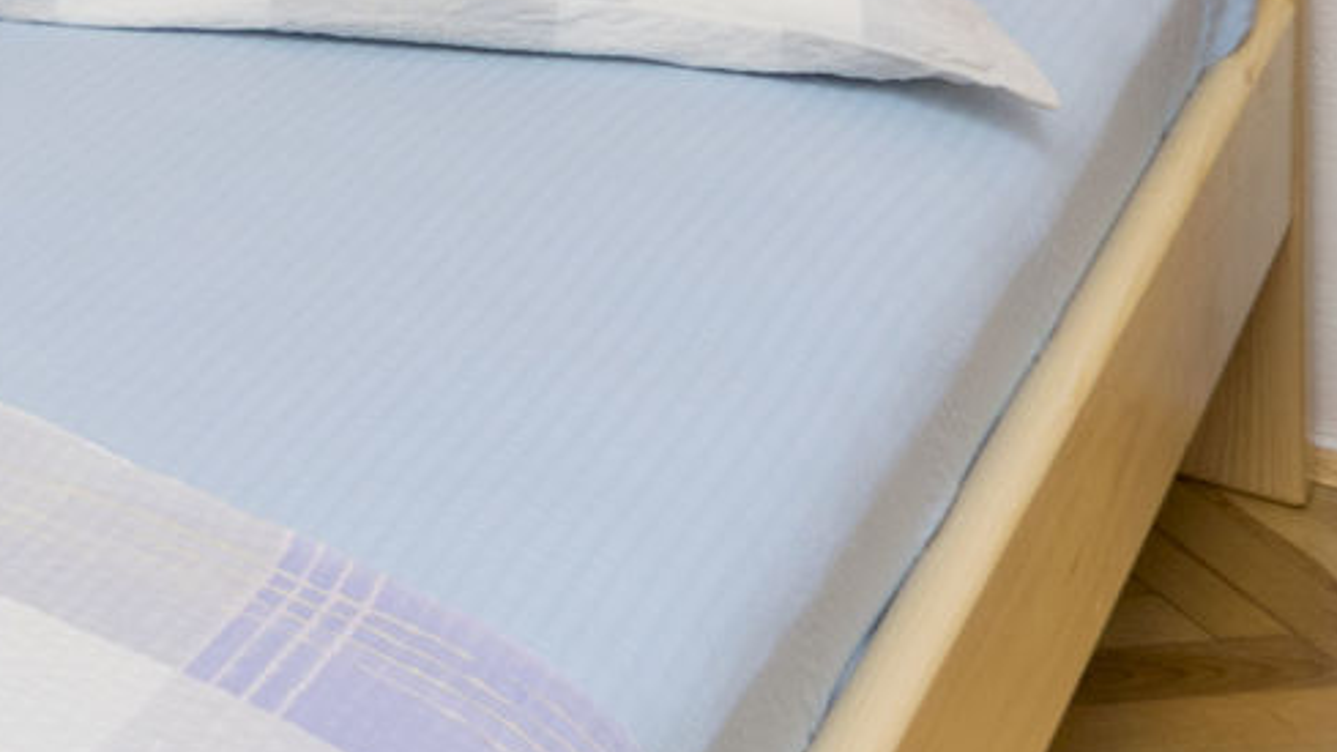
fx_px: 3190
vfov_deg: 10.8
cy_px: -1210
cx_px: -894
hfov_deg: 19.3
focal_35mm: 90
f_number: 8
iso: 100
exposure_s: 1/160
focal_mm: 10
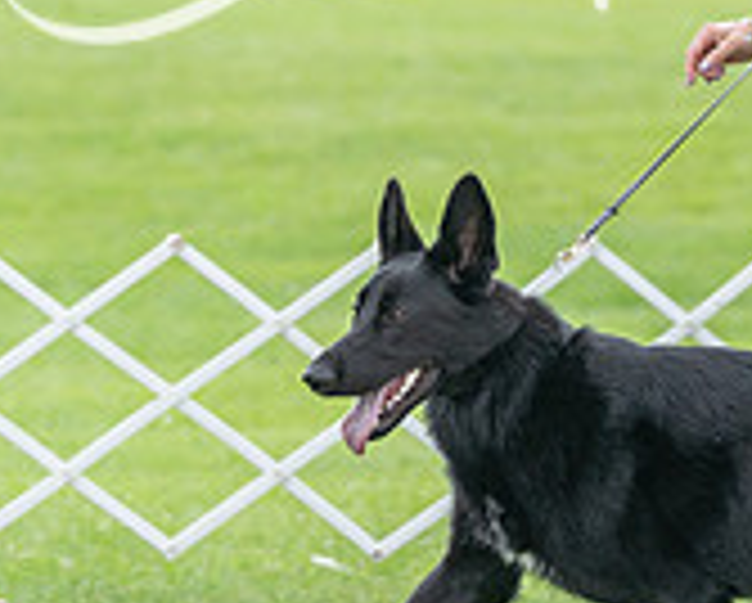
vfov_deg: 3.1
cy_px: 124
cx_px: 644
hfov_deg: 3.8
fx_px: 11186
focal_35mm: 502
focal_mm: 154
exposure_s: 1/400
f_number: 4.5
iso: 400
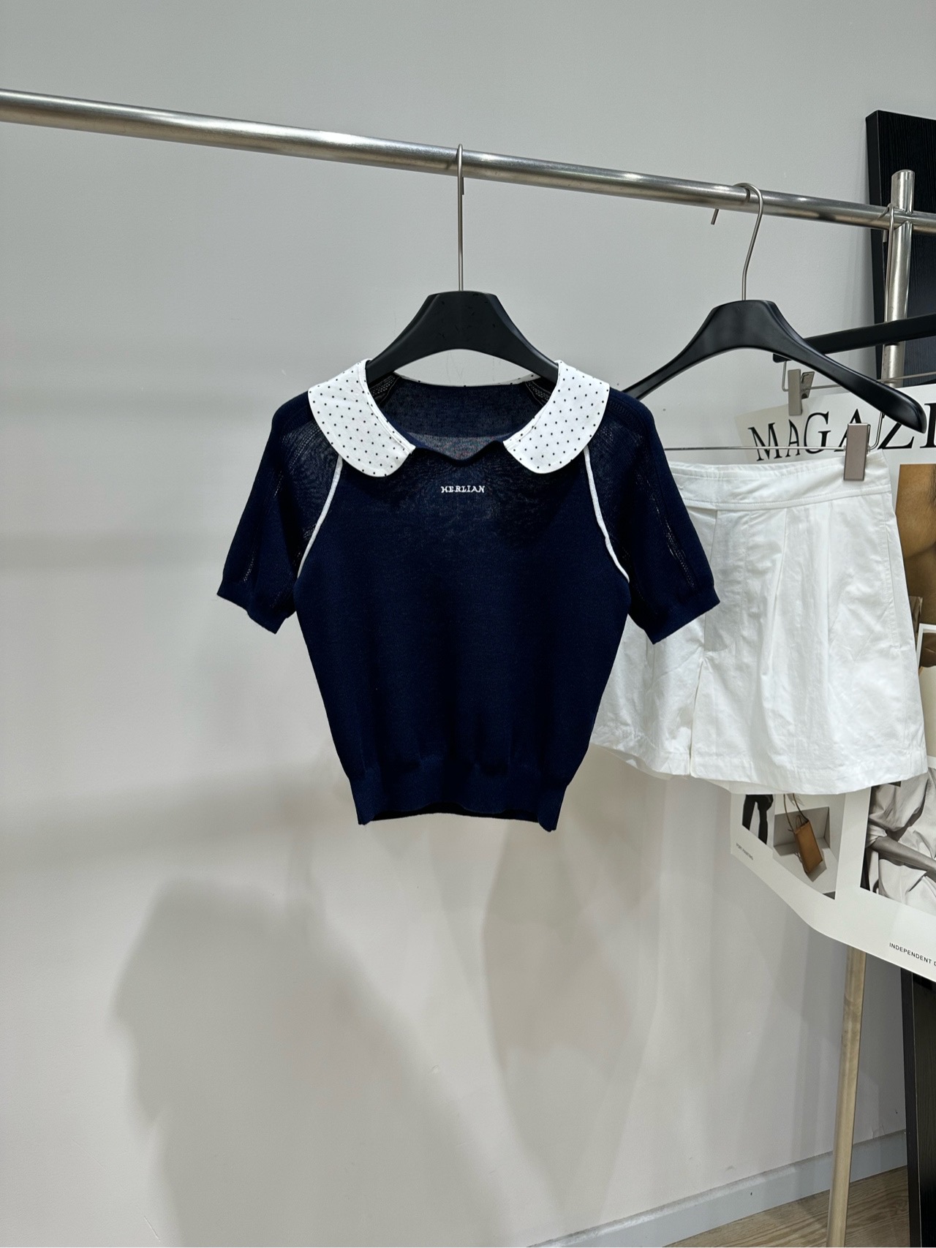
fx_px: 865
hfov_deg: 56.8
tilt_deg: -8.8
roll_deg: -0.3
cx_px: 468
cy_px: 624
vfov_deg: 71.6
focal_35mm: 24
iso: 80
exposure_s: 1/100
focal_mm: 6.86
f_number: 1.78
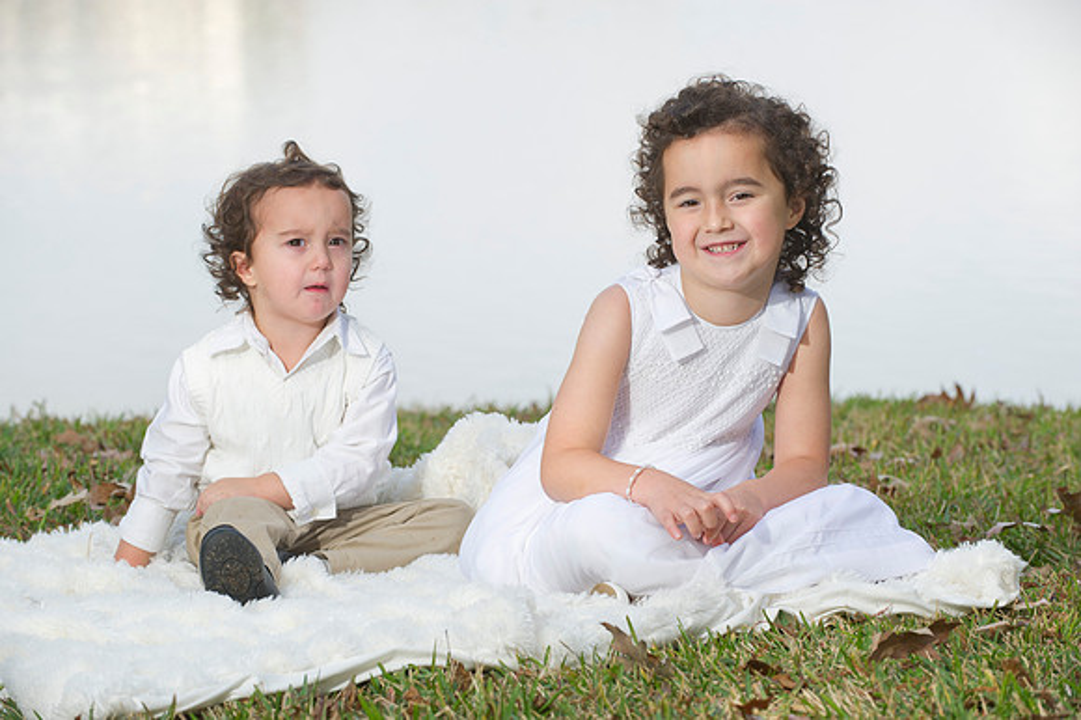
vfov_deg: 11.0
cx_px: 540
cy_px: 360
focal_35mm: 125
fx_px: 3751
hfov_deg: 16.4
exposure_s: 1/200
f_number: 5.6
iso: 250
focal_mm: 125
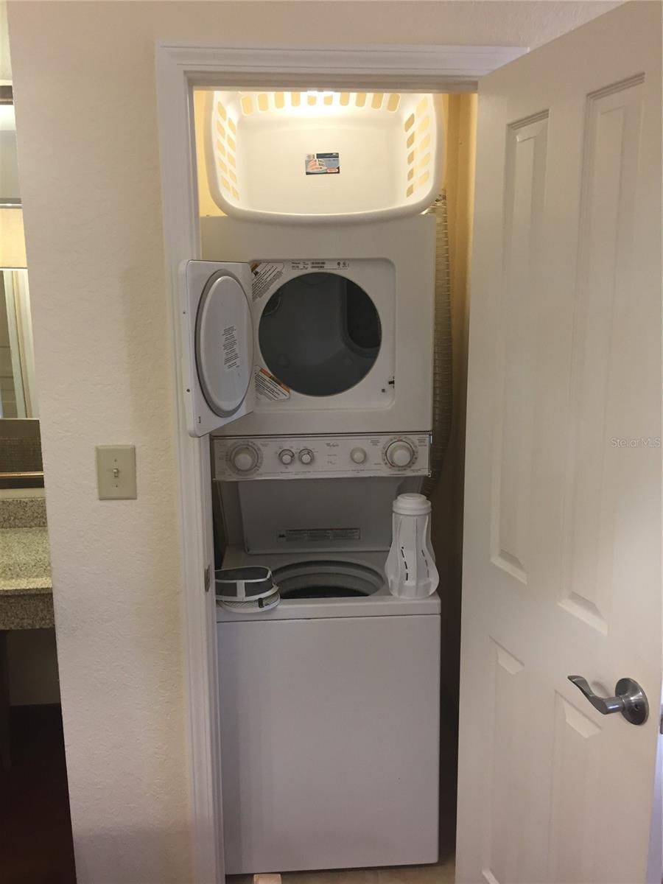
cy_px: 442
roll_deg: +1.3
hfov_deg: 48.2
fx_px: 741
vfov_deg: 61.7
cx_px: 332
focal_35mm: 29
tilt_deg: -10.1
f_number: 2.2
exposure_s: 1/30
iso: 80
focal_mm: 4.15
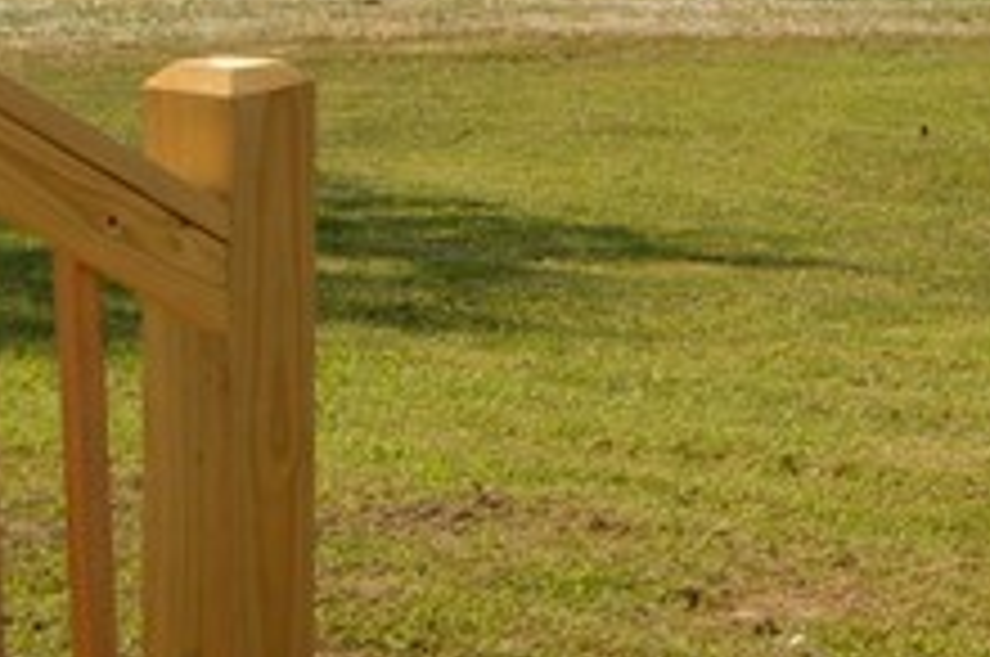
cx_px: 2140
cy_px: -608
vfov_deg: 7.4
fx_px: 4888
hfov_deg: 10.4
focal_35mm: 178
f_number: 10
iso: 100
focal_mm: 24
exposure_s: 1/200
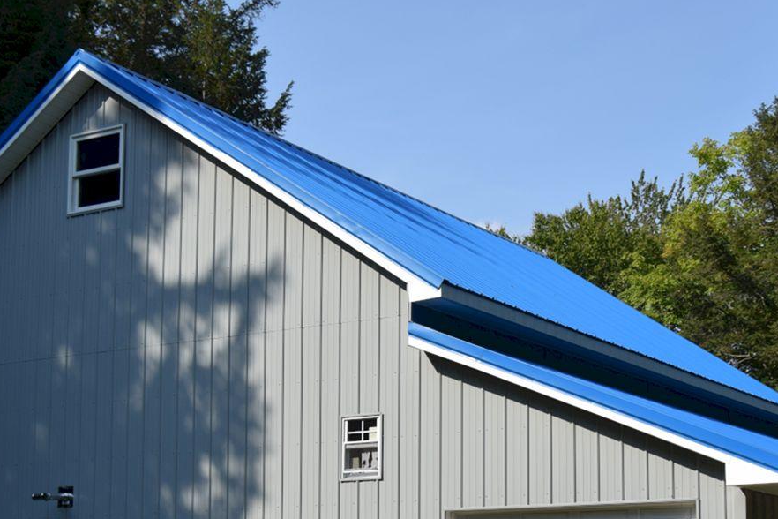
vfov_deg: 19.5
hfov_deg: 29.3
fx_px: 1488
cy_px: 439
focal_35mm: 69
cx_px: 425
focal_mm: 27
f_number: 10
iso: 200
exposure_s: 1/400
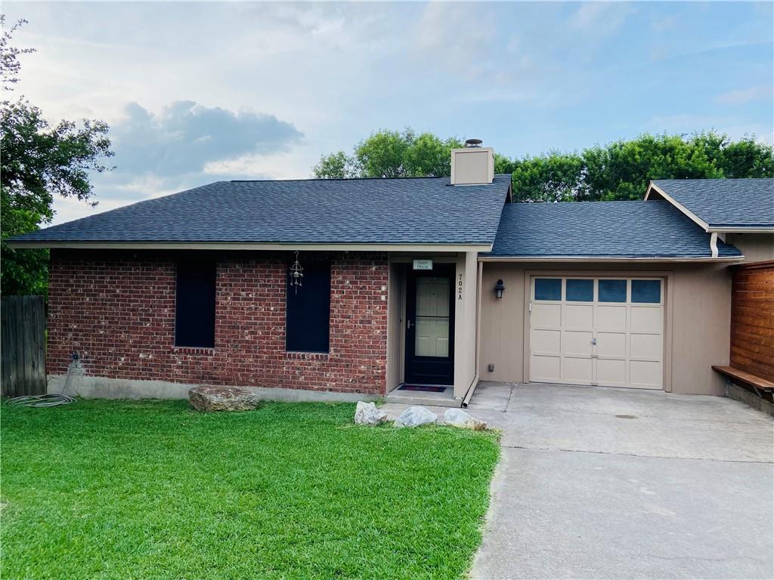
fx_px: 581
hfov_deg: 67.3
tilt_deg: -0.4
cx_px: 387
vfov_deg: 53.1
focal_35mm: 26
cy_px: 290
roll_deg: -1.9
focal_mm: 4.25
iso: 32
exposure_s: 1/810
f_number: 1.8
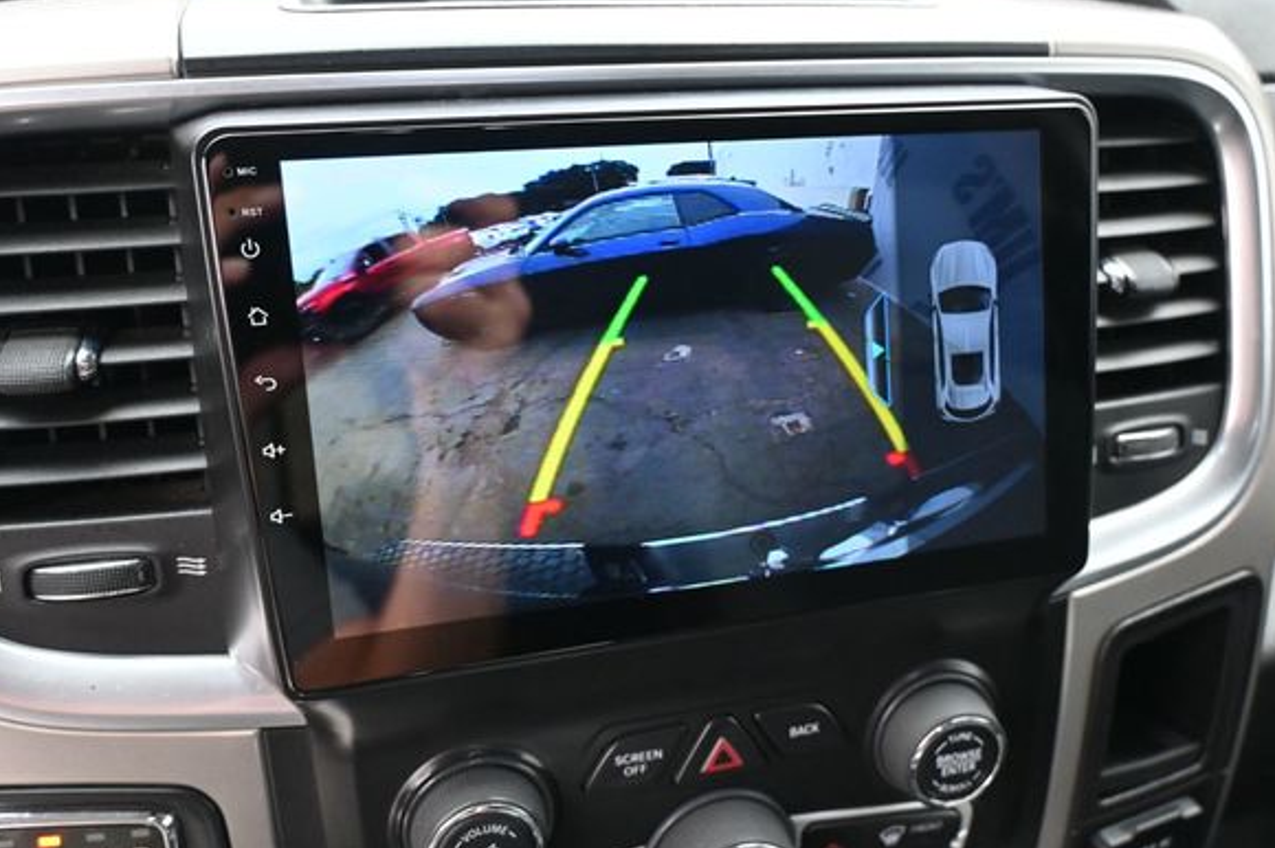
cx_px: 662
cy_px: 409
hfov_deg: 58.3
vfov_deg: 40.7
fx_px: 1142
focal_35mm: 32
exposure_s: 1/125
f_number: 3.8
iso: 1100
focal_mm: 19.5
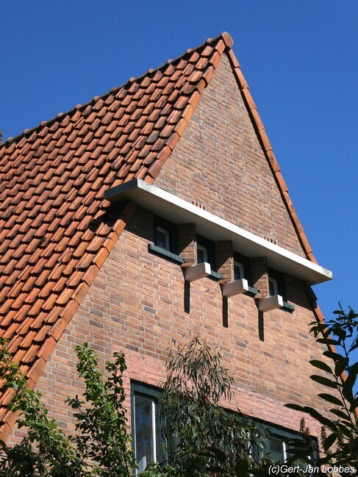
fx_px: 1241
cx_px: 179
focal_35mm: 90
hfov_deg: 16.4
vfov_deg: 21.8
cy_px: 238
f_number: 5.6
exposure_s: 1/800
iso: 100
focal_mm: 16.1
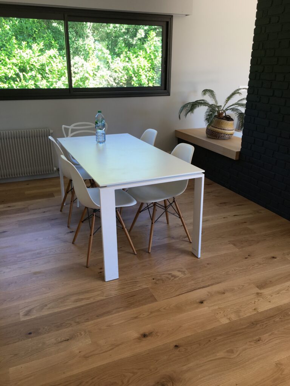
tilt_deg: -20.4
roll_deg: -0.1
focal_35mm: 29
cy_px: 193
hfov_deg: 48.2
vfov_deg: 61.7
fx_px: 324
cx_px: 145
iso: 25
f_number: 2.2
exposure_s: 1/50
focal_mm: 4.15
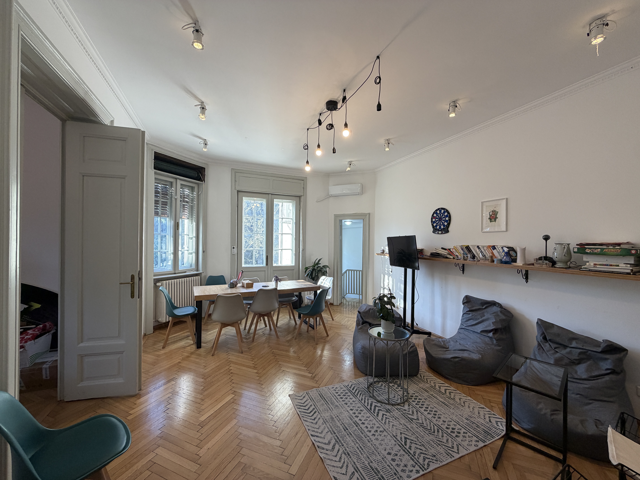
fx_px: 259
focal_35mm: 14
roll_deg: -0.1
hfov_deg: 102.1
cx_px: 320
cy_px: 240
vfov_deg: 85.7
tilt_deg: +0.1
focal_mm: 2.22
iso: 125
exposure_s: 1/100
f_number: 2.2
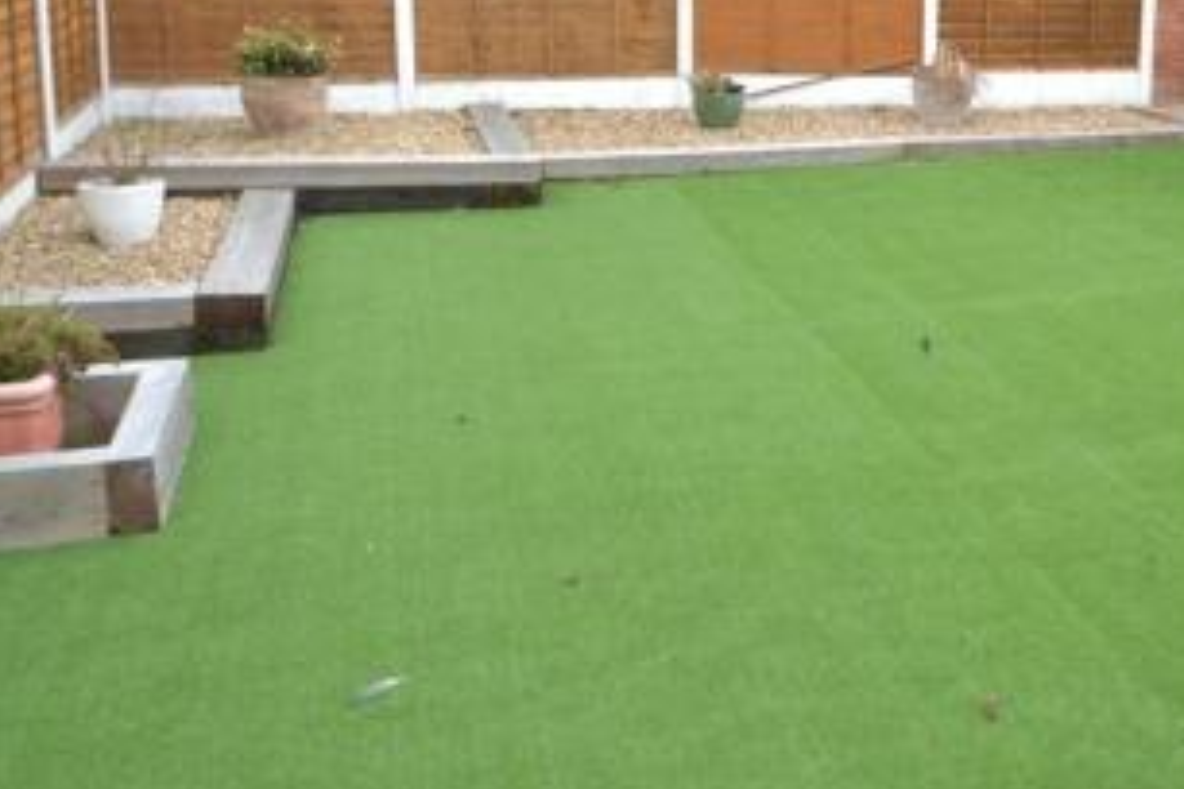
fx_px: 1480
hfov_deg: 39.3
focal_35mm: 45
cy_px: 176
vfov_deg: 29.3
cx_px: 1140
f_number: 5.6
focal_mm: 14
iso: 100
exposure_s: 1/200
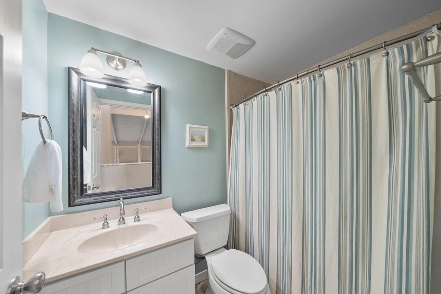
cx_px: 220
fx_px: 147
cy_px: 147
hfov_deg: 112.6
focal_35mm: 12
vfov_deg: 90.1
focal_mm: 12
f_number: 7.1
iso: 500
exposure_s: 1/4
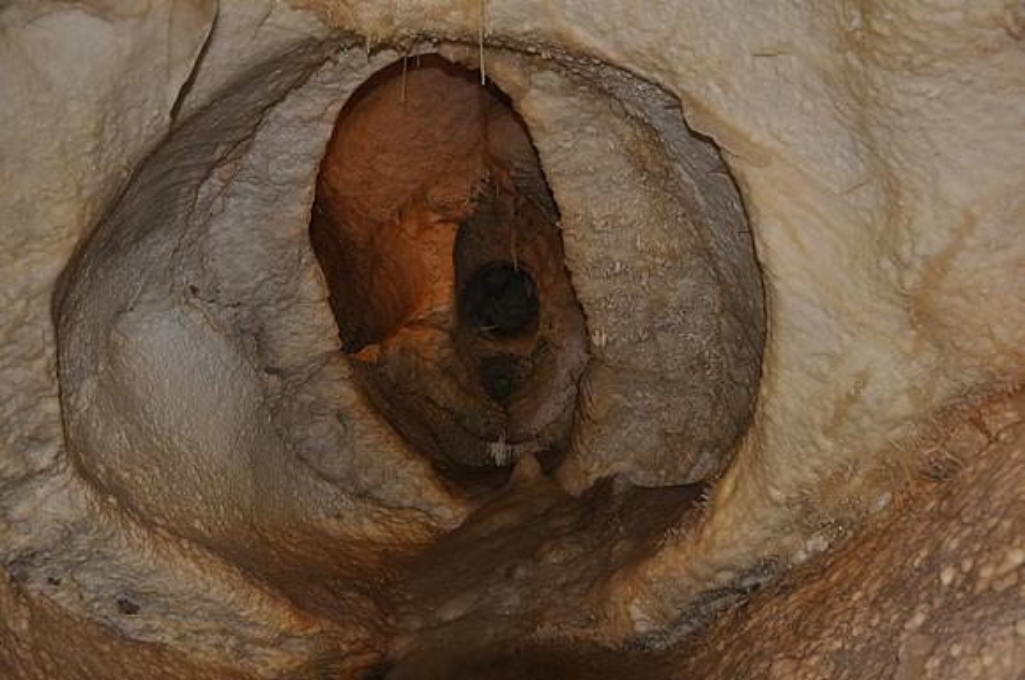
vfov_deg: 39.9
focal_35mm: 33
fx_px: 938
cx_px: 512
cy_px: 340
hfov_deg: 57.3
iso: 800
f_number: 3.8
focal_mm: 22
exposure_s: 1/60
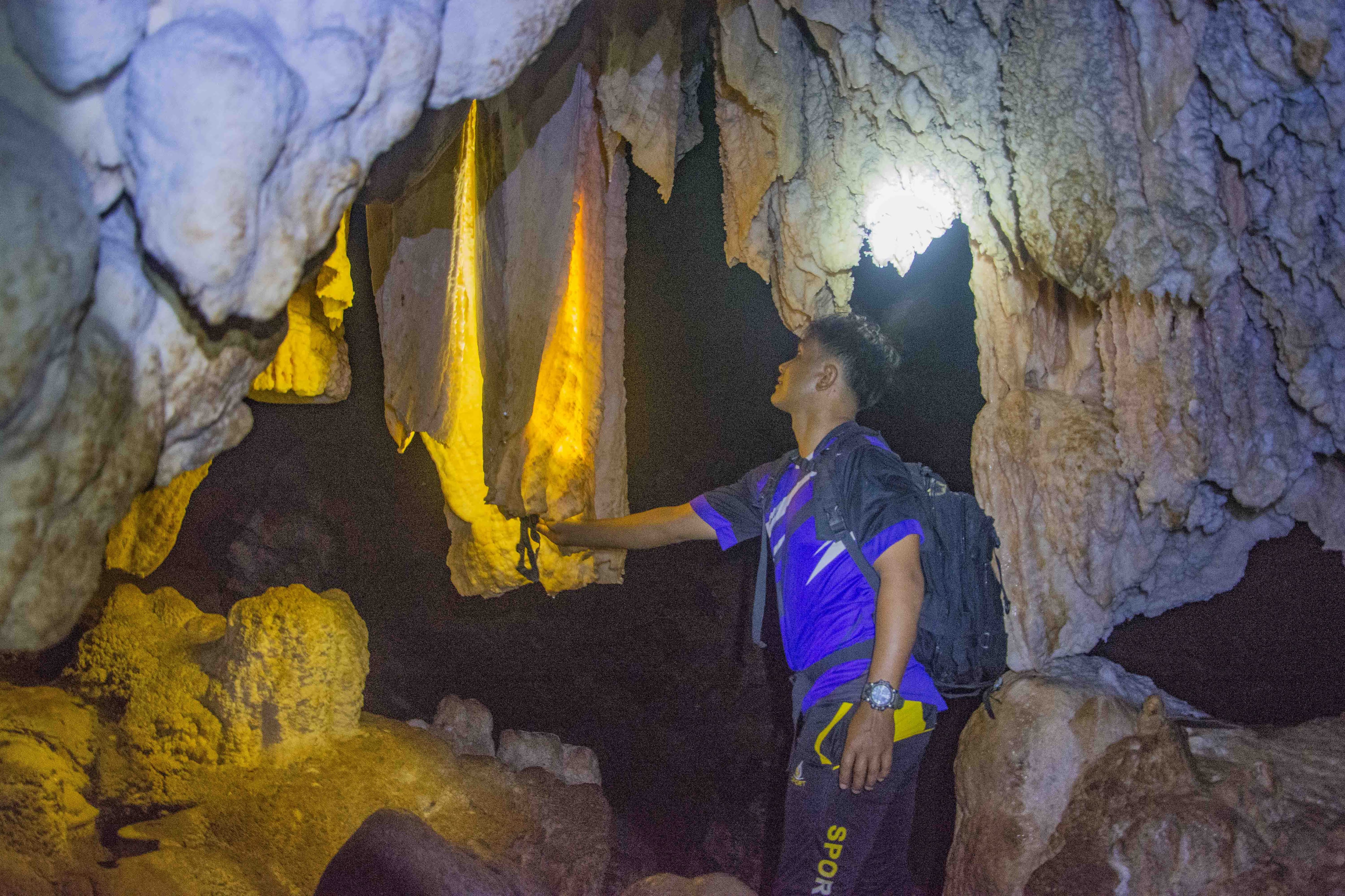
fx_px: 1177
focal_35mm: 32
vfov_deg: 41.7
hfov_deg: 59.5
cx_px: 672
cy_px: 448
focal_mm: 21
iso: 3200
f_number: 3.8
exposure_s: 1/15
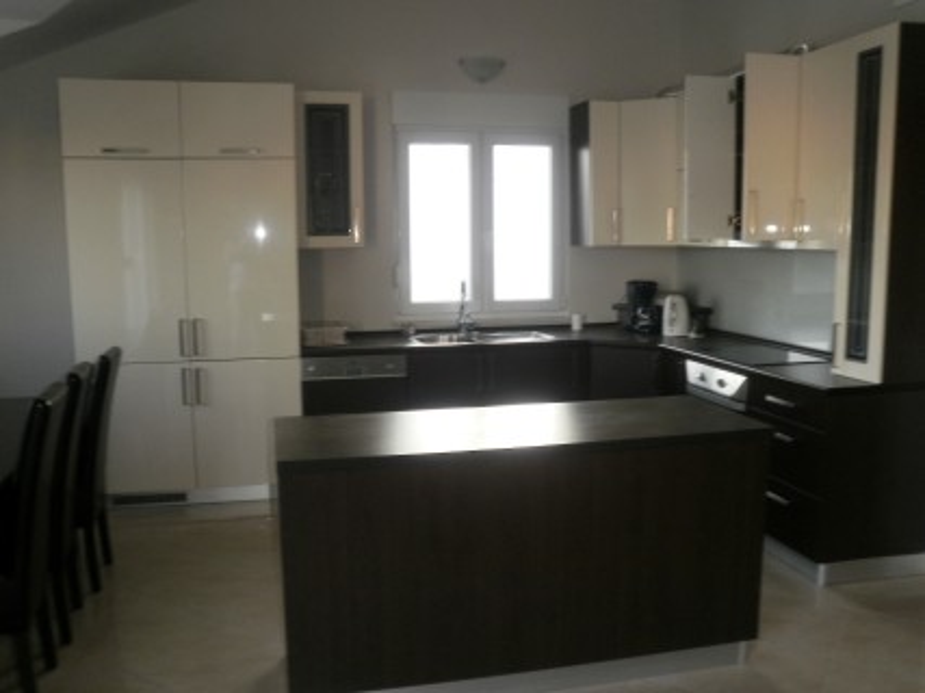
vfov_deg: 45.4
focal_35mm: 31
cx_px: 462
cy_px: 346
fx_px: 828
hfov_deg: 58.4
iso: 125
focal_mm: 5.45
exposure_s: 1/30
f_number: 2.9
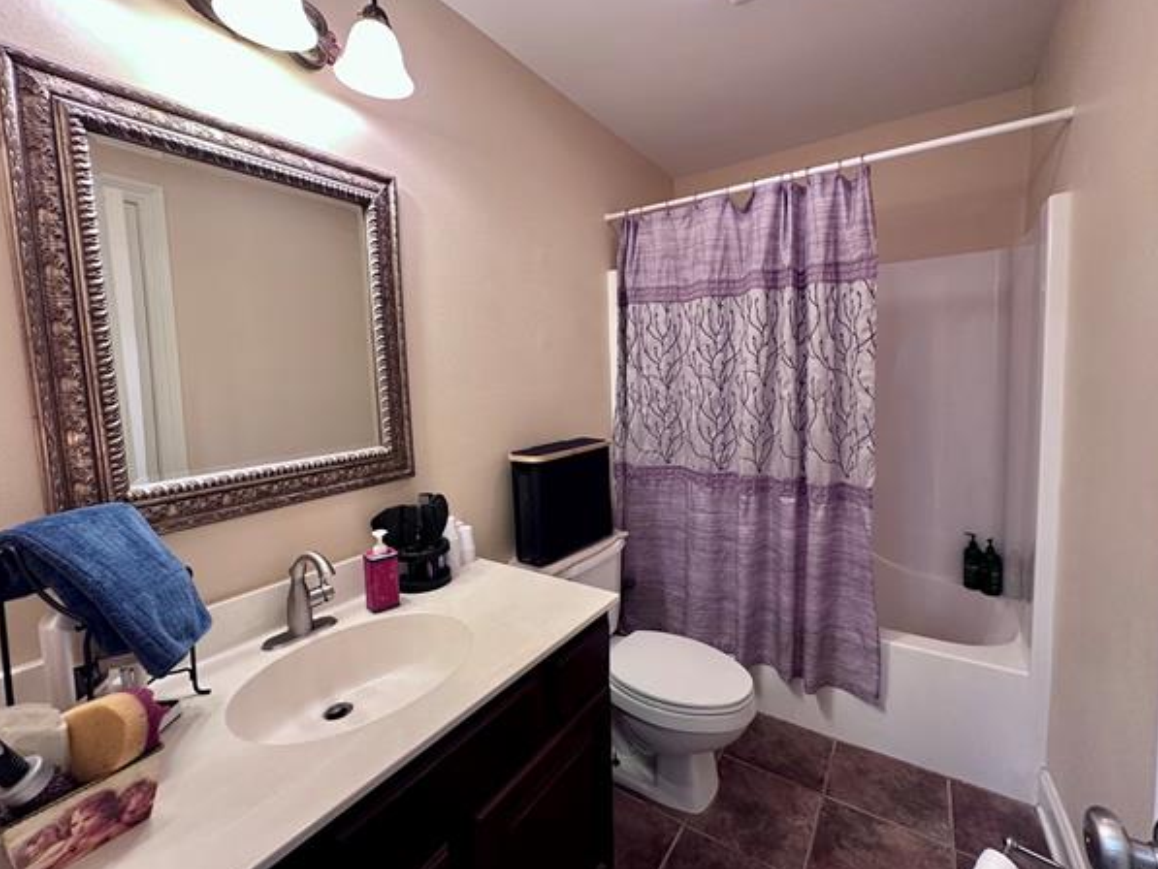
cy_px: 415
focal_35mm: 15
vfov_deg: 81.7
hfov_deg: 98.2
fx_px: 502
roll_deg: +1.3
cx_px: 584
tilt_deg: -4.2
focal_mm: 2.22
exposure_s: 1/60
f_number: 2.2
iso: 160
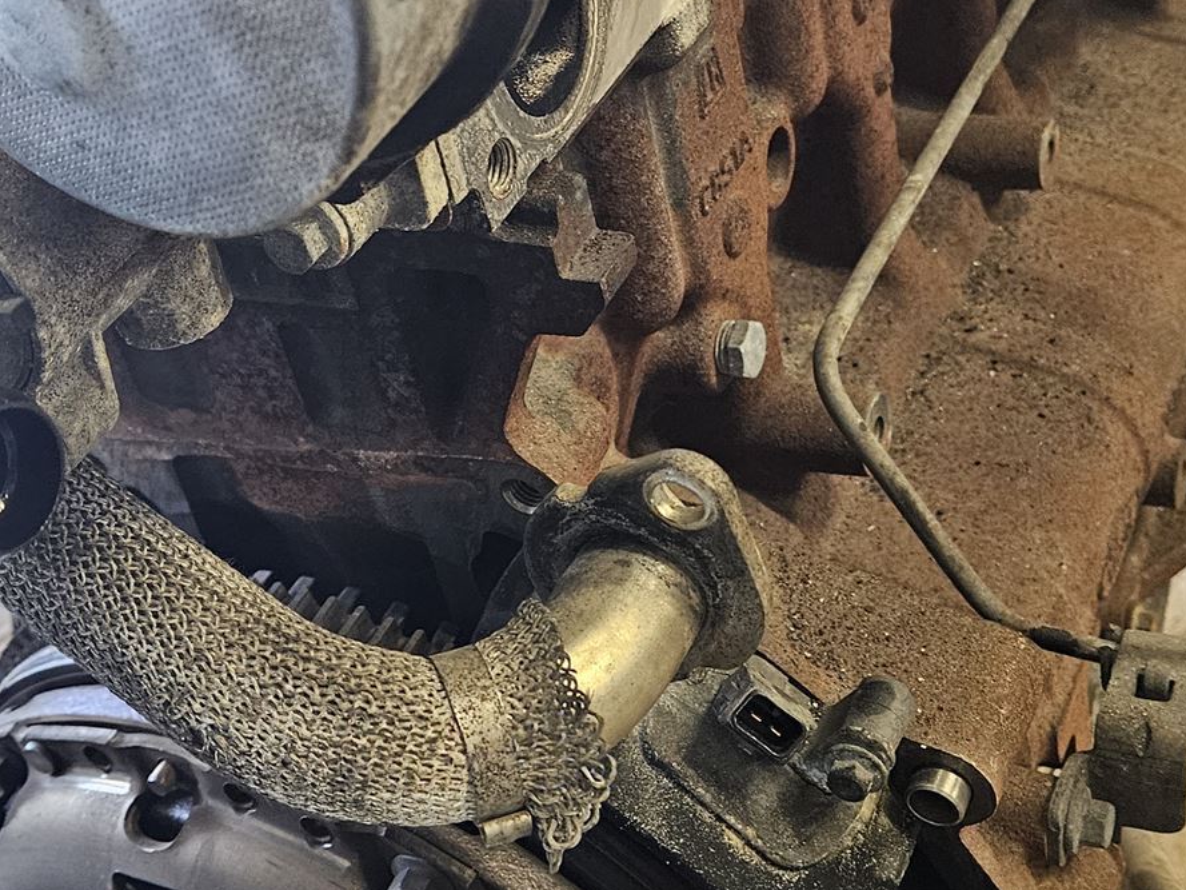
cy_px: 438
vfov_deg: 27.5
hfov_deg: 35.5
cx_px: 319
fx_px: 1816
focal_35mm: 53
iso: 640
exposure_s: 1/100
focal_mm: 5.4
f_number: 1.8
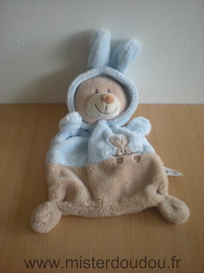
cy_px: 136
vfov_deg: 49.0
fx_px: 299
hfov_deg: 37.7
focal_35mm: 38
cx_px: 102
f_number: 3.1
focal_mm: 6.3
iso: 200
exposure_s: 1/28.7
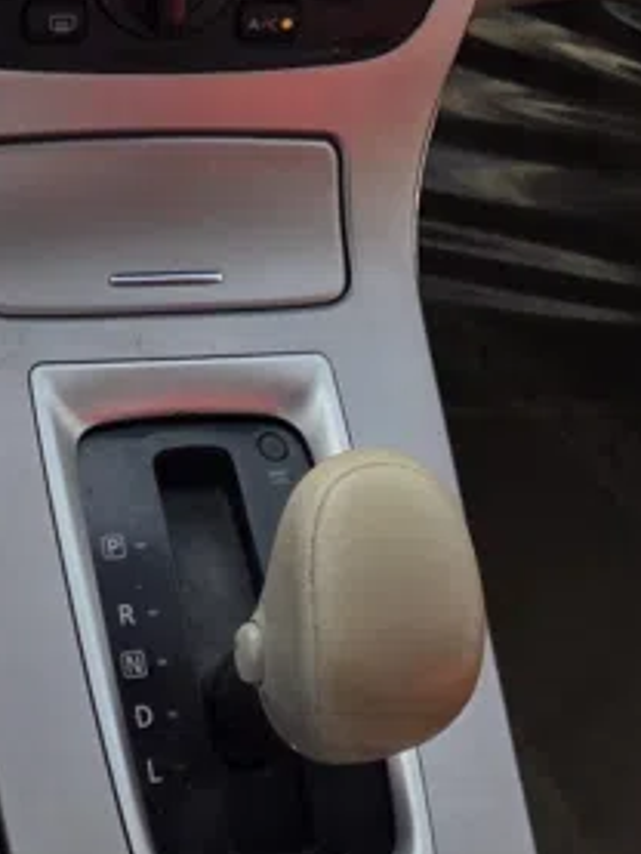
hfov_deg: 22.1
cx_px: -6
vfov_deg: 25.7
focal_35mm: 64
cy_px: -276
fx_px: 1579
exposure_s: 1/859
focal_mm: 2.2
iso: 40
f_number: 1.9
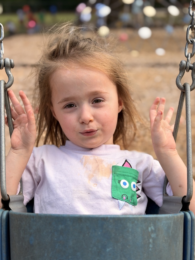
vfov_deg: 39.7
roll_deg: +1.6
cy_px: 130
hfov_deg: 30.3
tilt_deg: -19.5
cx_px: 98
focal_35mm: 48
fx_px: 361
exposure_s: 1/917
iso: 64
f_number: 1.78
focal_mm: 6.76
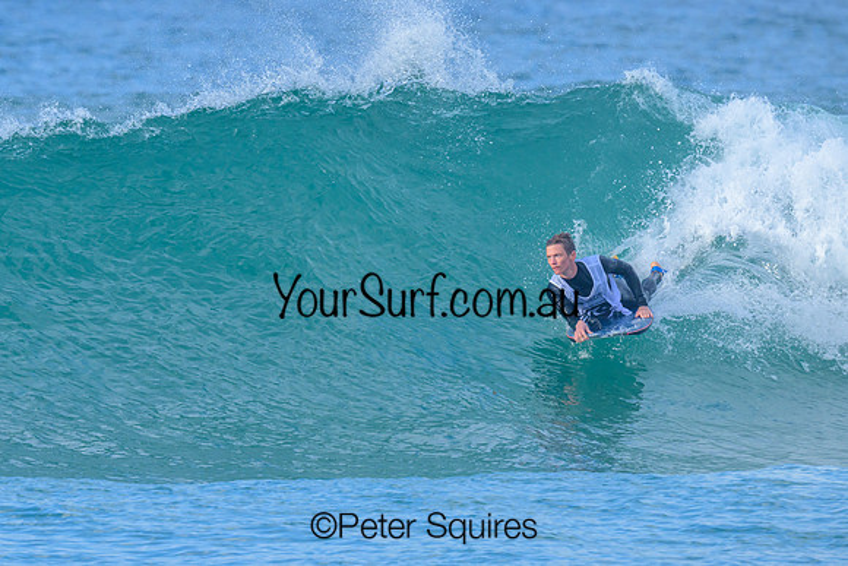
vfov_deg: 1.3
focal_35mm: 1100
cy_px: 313
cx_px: 355
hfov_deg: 1.9
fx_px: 25919
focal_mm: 800
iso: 800
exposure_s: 1/640
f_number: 11
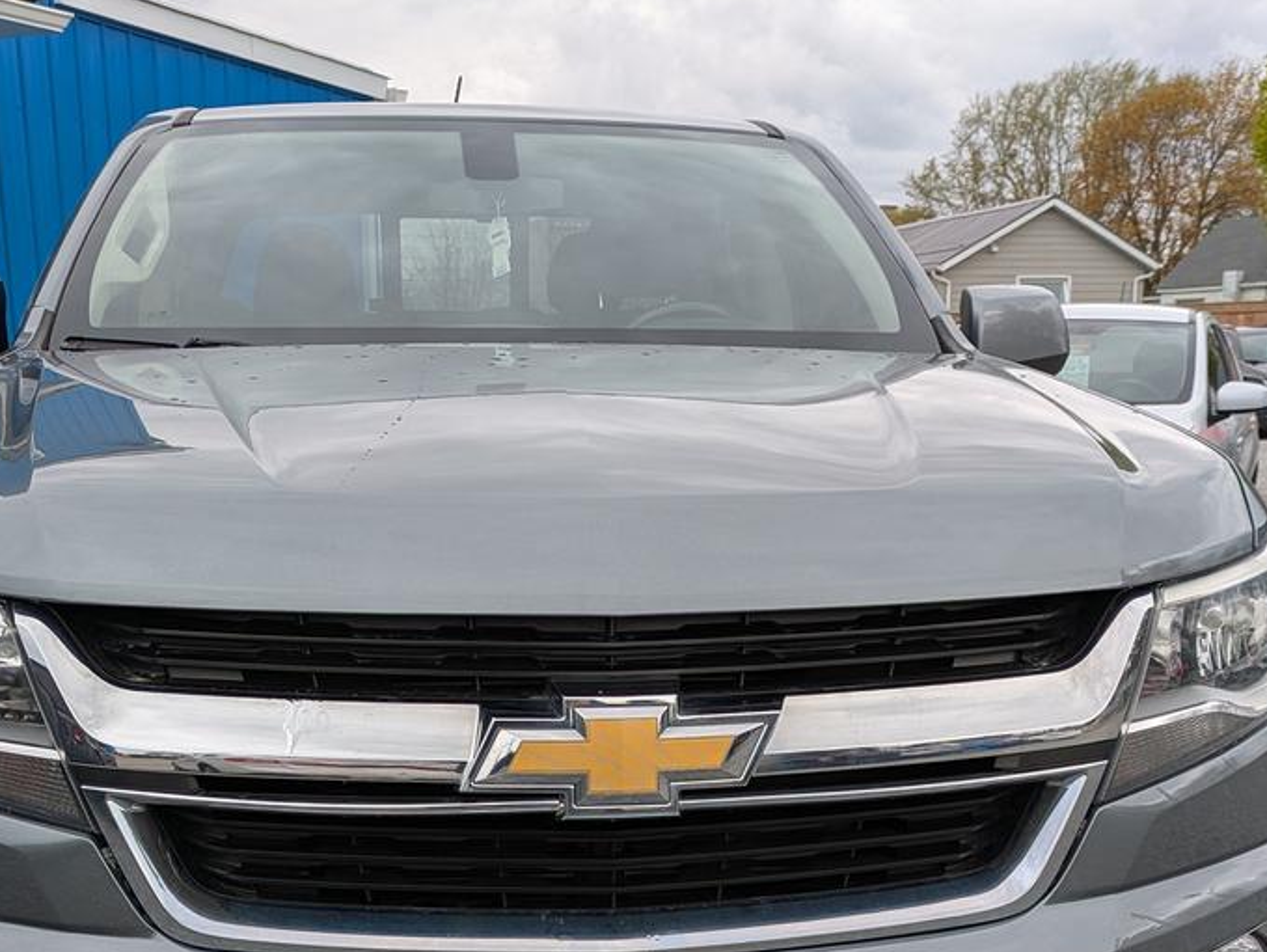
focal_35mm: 47
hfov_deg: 40.4
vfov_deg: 30.2
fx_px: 1721
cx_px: 580
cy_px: 758
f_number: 1.89
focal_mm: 5.43
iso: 43
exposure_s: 1/756
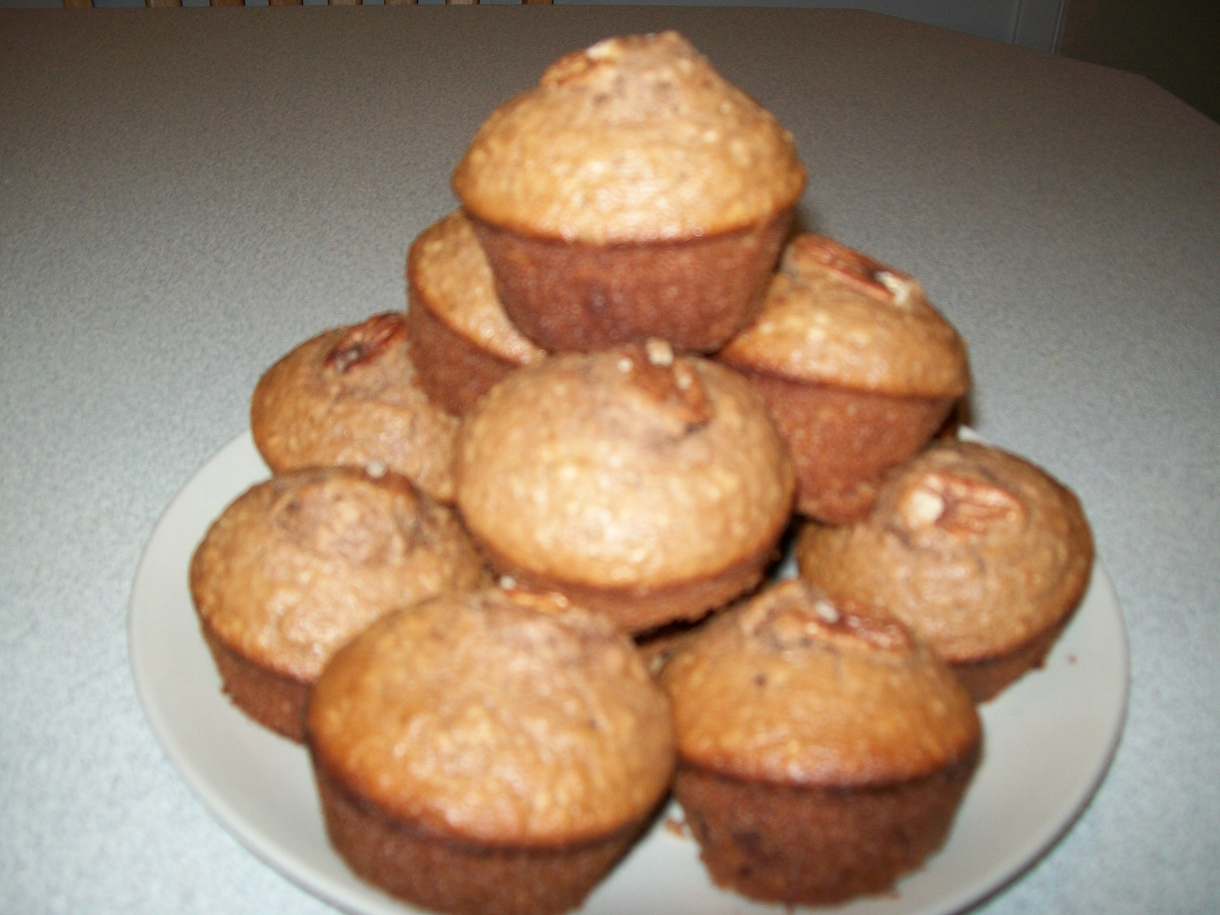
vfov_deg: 39.7
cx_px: 610
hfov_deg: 51.4
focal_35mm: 36
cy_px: 458
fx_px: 1269
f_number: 2.7
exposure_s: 1/30
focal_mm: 6
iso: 80
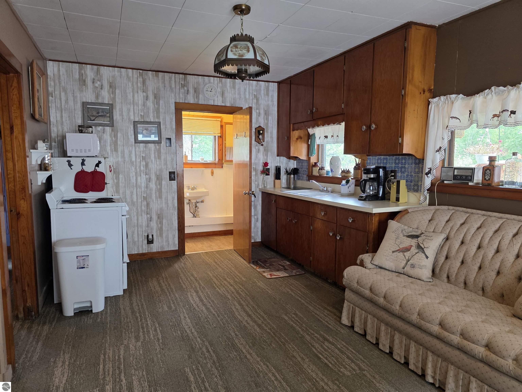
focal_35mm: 23
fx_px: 347
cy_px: 196
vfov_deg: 58.9
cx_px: 261
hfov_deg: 73.9
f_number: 1.7
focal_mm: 6.3
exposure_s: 1/120
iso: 320
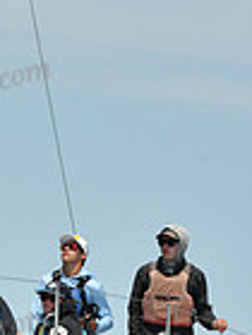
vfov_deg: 5.4
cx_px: -410
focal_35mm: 366
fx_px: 3553
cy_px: 262
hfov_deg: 4.0
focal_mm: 92
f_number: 9
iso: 320
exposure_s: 1/1250
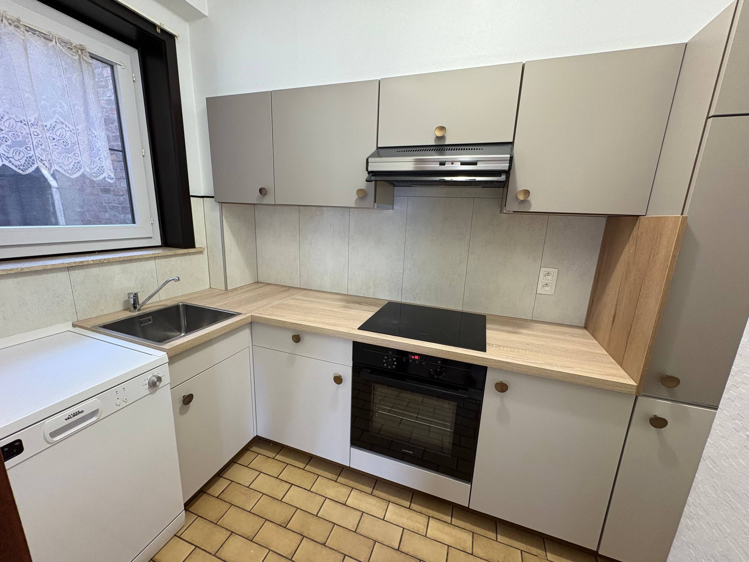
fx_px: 303
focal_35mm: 14
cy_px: 281
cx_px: 374
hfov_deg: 102.1
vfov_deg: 85.7
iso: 250
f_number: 2.2
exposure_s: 1/60
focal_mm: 2.22
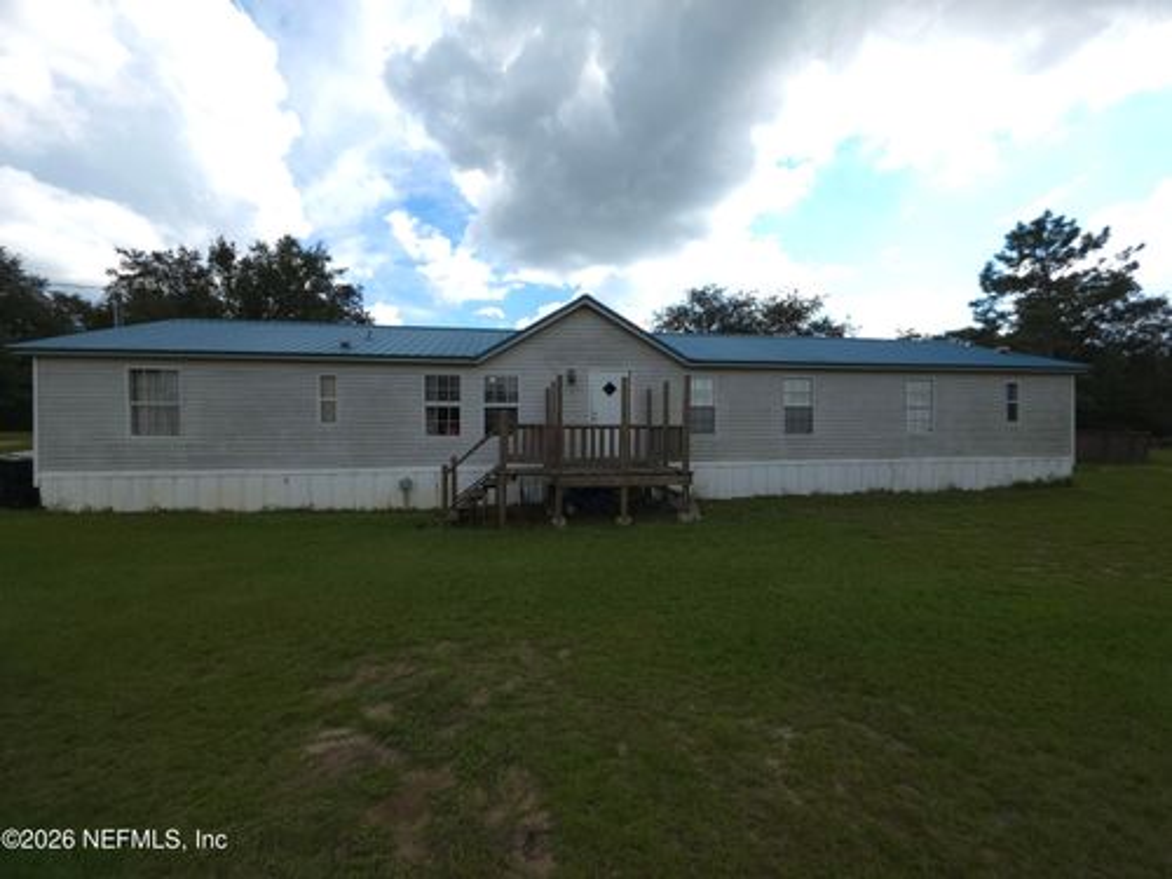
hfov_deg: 106.2
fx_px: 440
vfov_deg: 89.9
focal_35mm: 13
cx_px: 586
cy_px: 440
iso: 20
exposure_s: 1/544
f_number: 1.9
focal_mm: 2.2
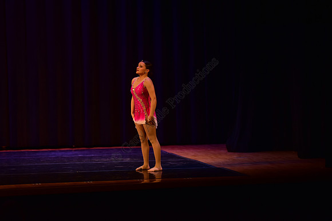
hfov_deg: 11.1
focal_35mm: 185
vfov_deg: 7.4
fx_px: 1706
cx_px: 166
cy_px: 110
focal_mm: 185
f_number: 2.8
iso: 800
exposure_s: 1/250
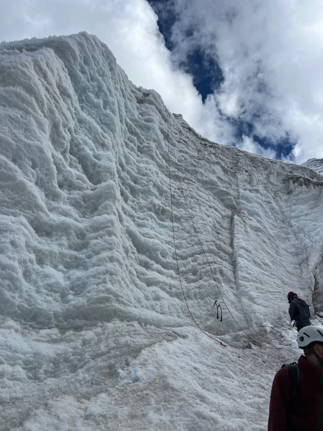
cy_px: 216
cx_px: 162
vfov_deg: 67.3
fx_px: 323
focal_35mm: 26
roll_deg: -7.3
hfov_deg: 53.1
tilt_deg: +37.5
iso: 50
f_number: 1.5
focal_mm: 5.7
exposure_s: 1/6211
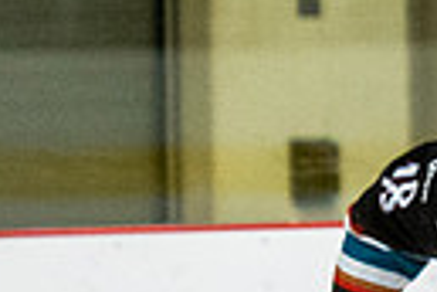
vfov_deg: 1.2
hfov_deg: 1.9
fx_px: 13461
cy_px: 431
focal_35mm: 1109
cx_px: 701
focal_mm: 112
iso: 1600
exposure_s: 1/640
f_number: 2.8
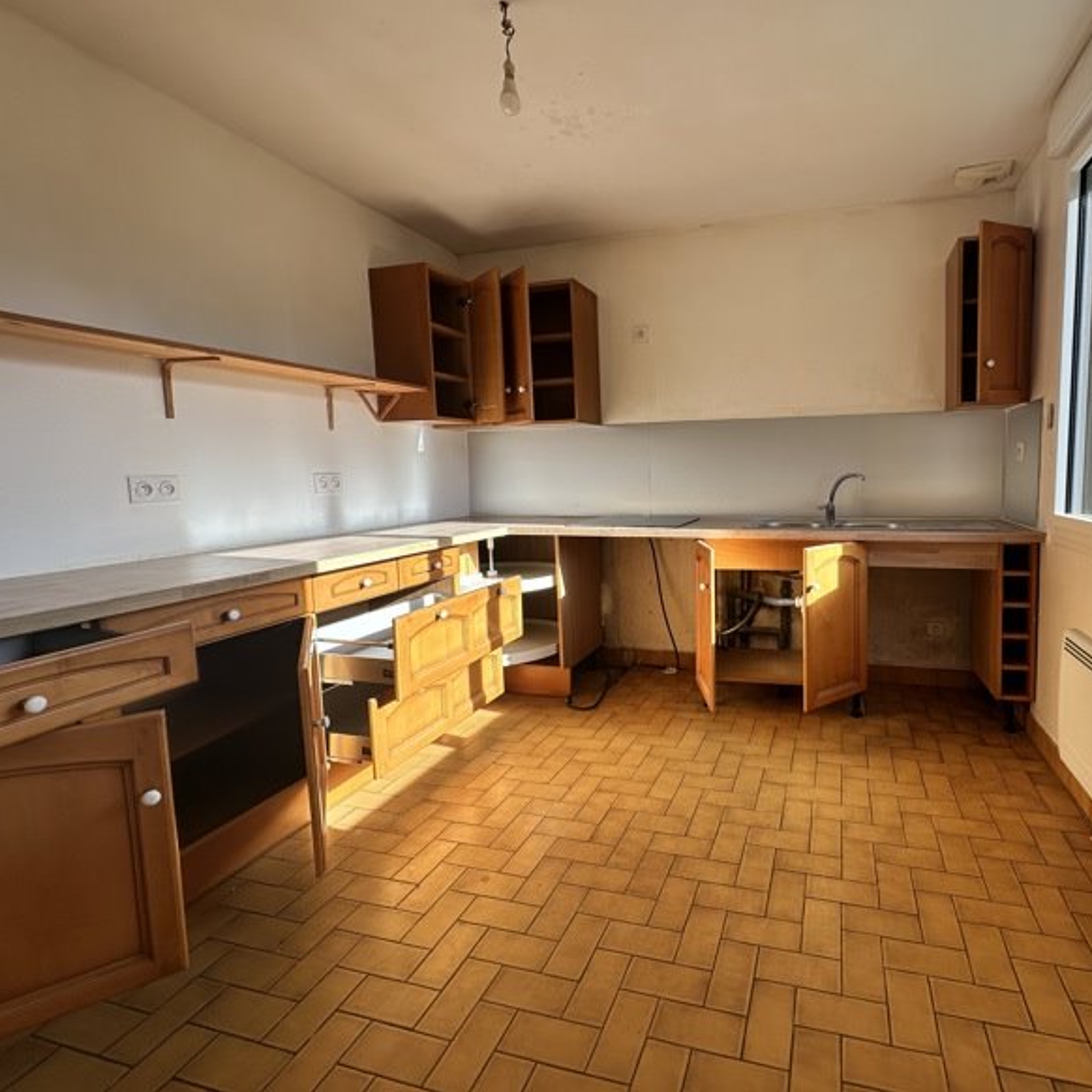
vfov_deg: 83.9
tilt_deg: -6.0
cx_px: 685
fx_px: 607
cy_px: 531
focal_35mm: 17
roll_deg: +1.0
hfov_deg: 82.3
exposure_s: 1/205
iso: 40
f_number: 2.2
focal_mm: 2.22
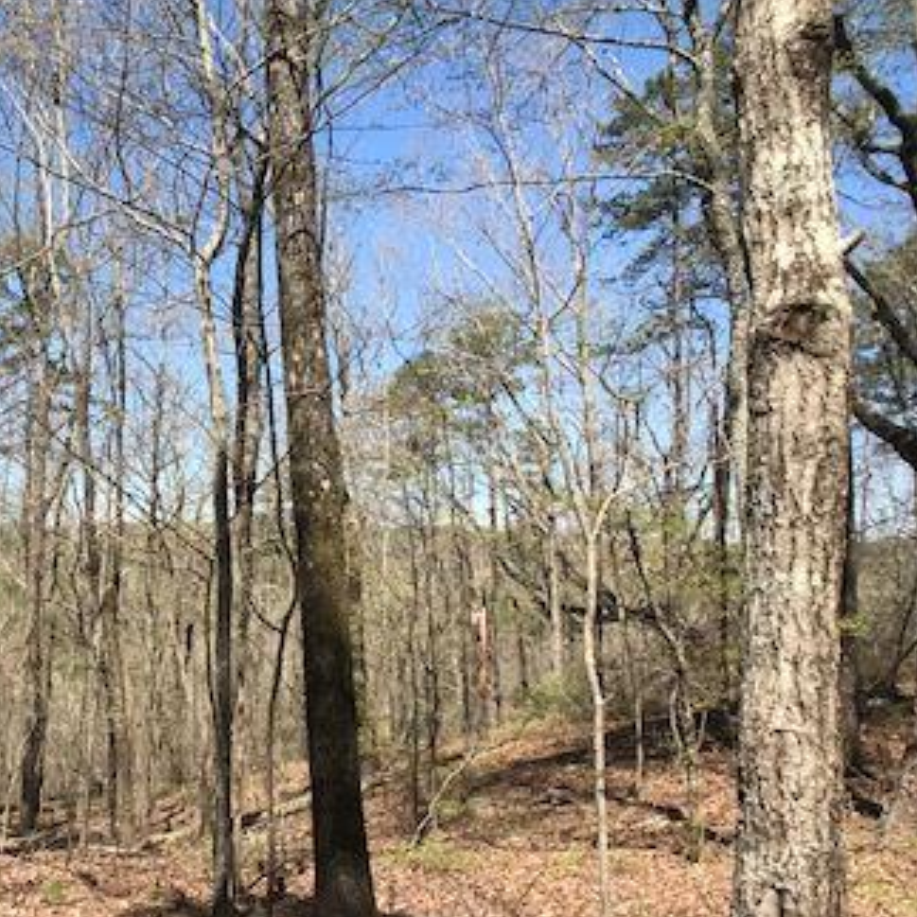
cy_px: 565
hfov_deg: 32.6
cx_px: 60
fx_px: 1469
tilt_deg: +0.1
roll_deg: -1.7
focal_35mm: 49
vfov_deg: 34.5
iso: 20
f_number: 1.8
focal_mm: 3.99
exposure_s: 1/1259
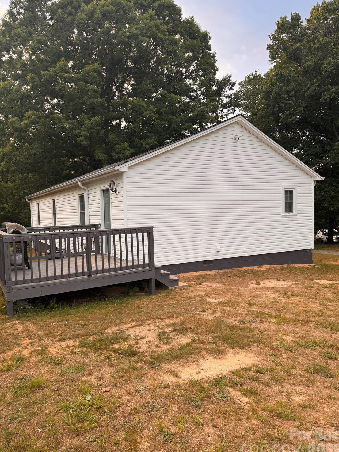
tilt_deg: -2.8
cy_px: 227
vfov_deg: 69.4
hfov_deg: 54.9
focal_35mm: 25
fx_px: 326
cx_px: 168
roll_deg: +2.0
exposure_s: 1/221
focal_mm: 6.76
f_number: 1.78
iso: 64
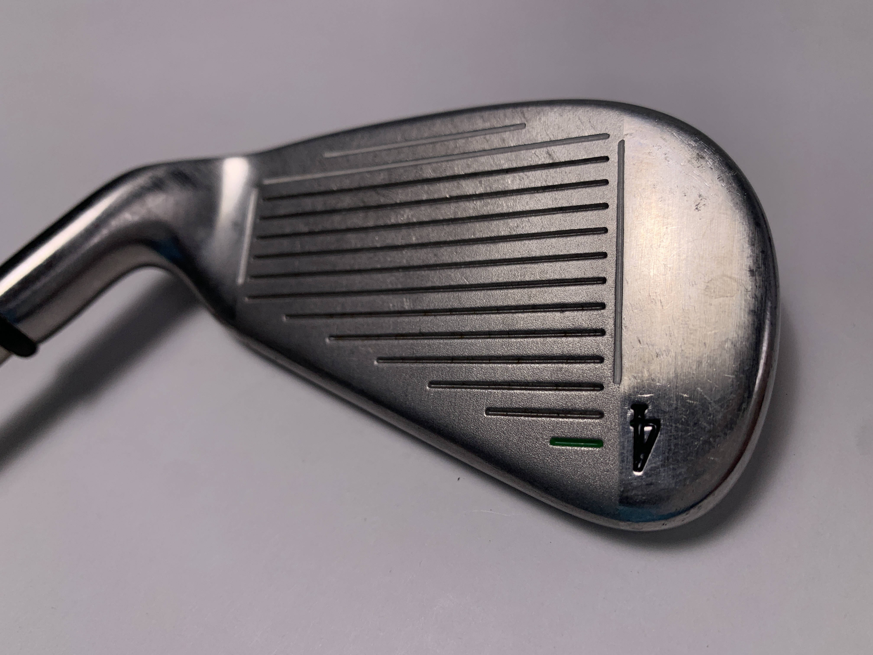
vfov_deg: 53.1
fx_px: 656
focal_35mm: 26
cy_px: 328
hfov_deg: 67.3
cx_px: 436
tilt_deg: -51.4
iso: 25
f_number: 1.8
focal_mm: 4.25
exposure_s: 1/1350
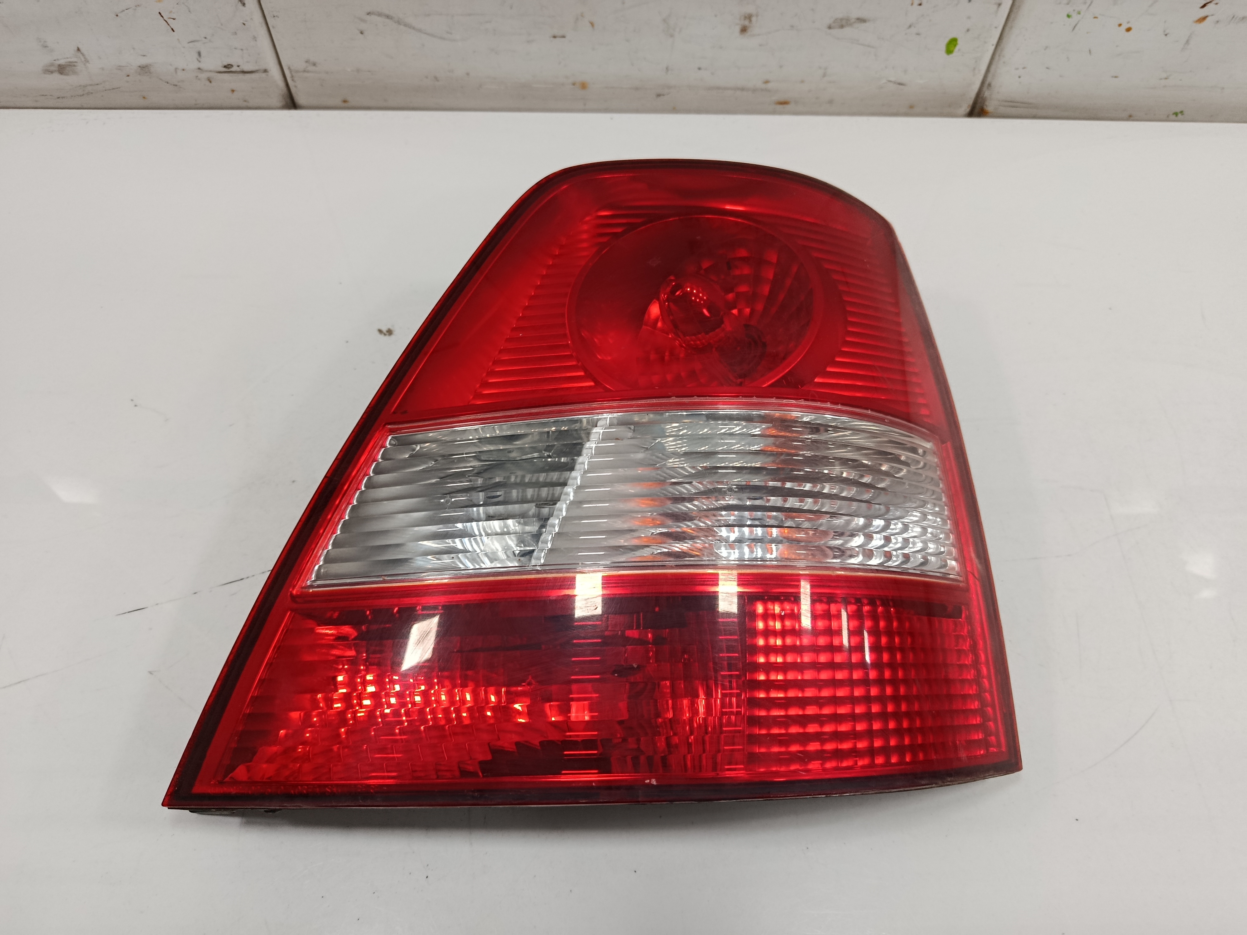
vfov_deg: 56.8
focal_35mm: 24
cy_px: 468
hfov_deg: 71.6
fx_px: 865
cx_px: 624
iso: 1012
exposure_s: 1/100
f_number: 1.7
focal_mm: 5.24
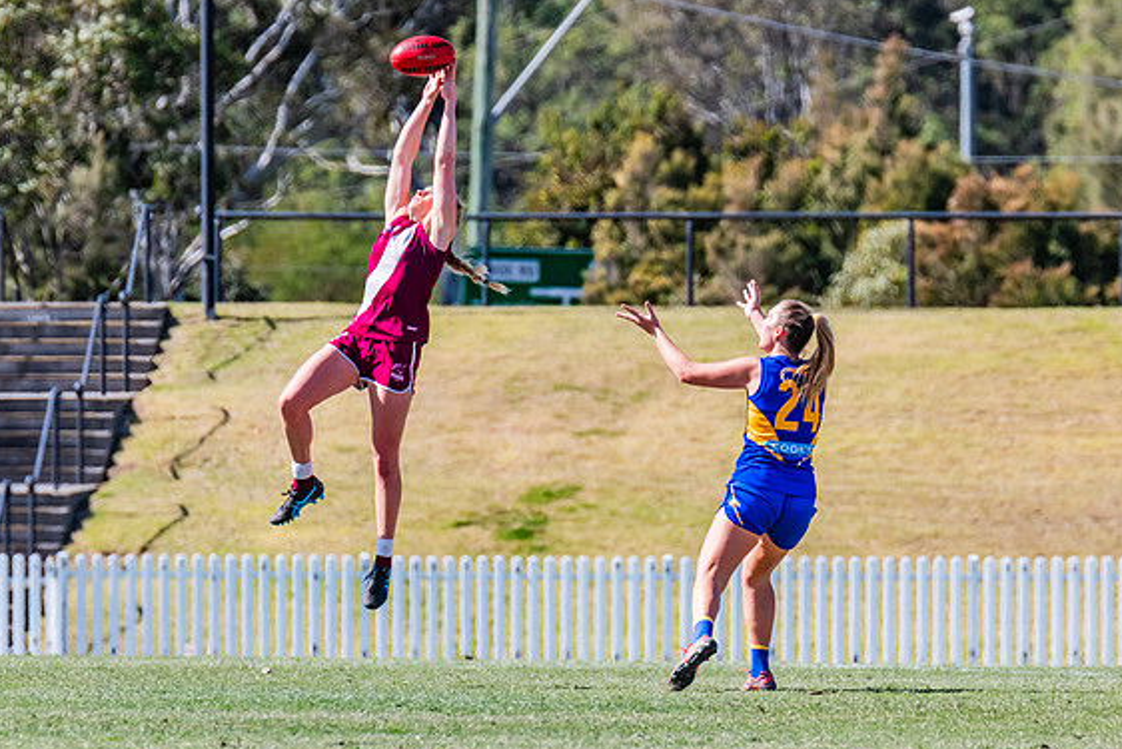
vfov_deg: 2.3
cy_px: 392
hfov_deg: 3.5
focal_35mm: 594
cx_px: 697
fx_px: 18517
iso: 800
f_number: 9
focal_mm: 420
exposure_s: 1/1600
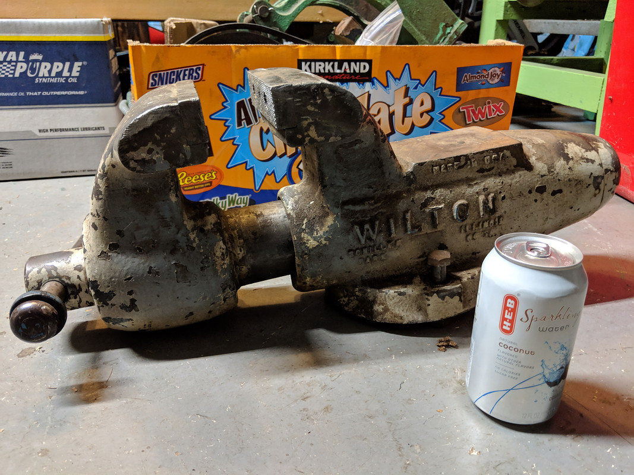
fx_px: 494
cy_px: 238
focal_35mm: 27
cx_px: 317
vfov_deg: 51.3
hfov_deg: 65.3
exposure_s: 1/24
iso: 541
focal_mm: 4.44
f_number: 1.8
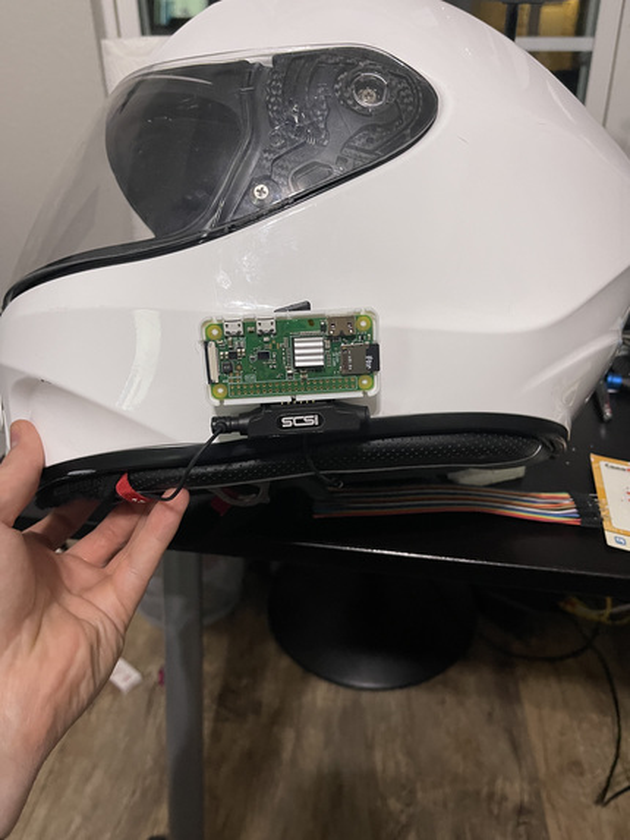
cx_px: 315
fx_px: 631
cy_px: 420
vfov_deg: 67.3
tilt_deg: -31.1
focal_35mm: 26
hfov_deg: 53.1
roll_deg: +2.4
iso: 500
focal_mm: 5.1
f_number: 1.6
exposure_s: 1/59
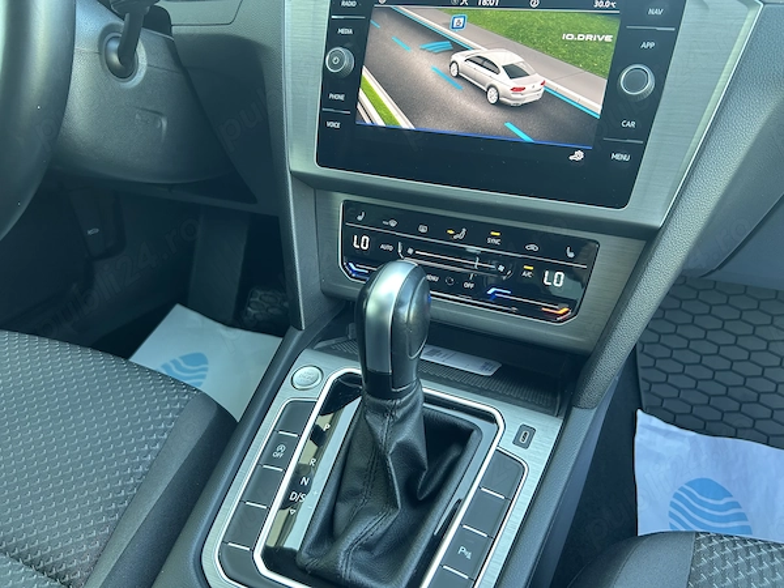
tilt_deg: -33.2
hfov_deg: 67.3
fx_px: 589
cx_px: 392
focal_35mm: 26
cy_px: 294
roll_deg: +4.4
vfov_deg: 53.1
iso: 125
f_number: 1.5
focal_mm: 5.7
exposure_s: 1/83
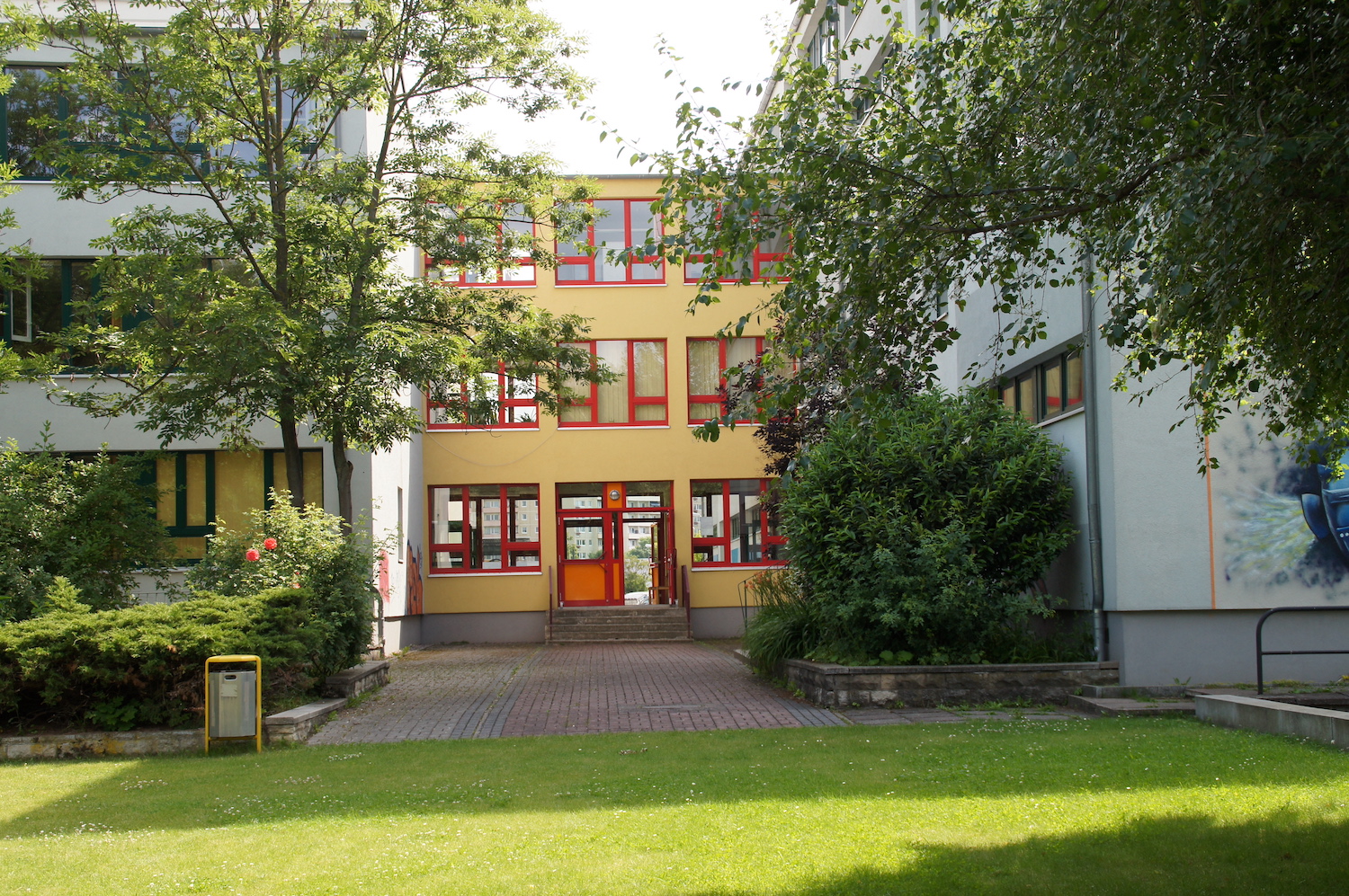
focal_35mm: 52
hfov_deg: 37.9
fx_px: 1965
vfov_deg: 25.7
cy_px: 448
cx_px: 674
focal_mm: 35
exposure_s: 1/160
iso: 100
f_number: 7.1
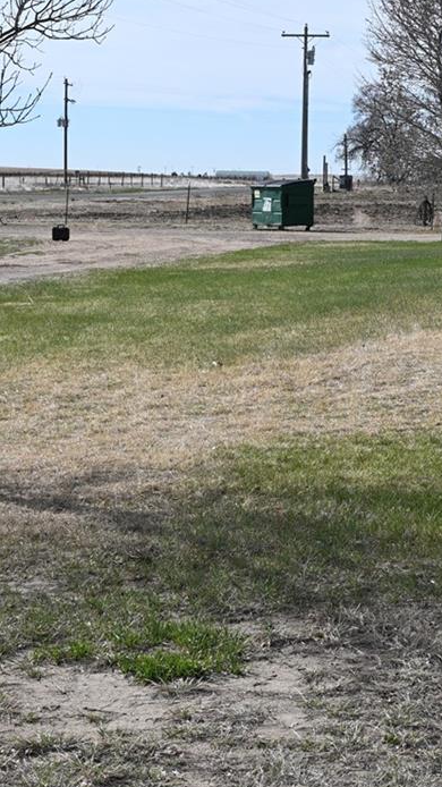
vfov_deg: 21.4
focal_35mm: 100
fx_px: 2077
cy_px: 337
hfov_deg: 12.1
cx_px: 325
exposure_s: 1/500
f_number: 8
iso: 100
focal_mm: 27.5
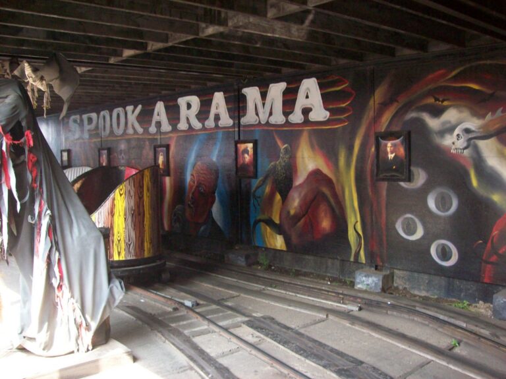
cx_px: 253
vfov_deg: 39.6
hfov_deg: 51.4
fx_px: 526
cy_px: 190
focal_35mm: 36
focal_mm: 6
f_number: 2.7
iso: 200
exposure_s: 1/64
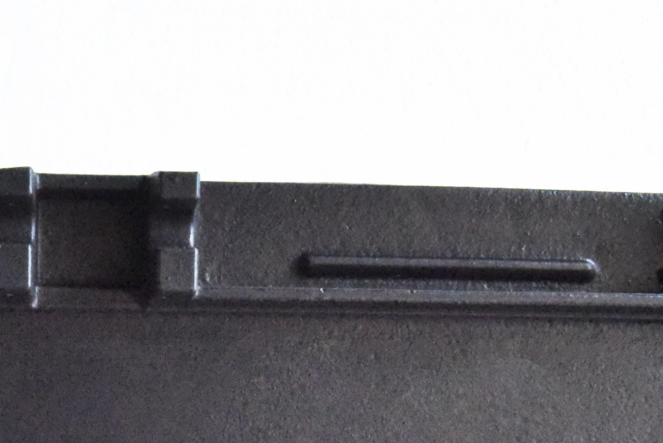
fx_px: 1621
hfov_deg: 22.5
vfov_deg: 15.1
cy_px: 511
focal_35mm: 88
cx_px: 59
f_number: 18
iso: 10000
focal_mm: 29
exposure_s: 1/2000
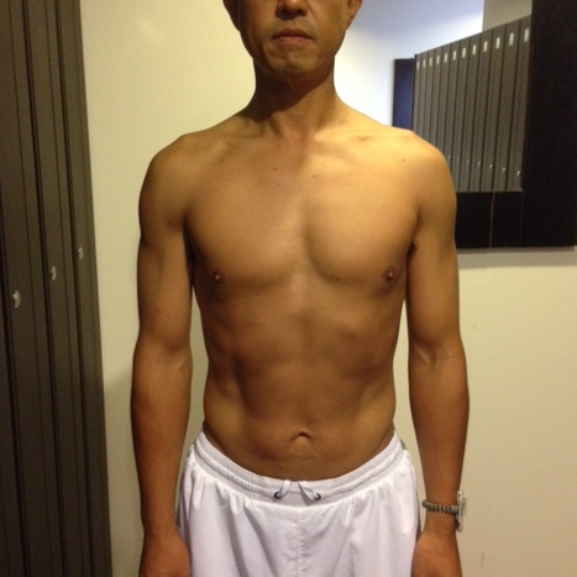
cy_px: 266
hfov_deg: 41.9
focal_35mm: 40
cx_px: 285
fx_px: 754
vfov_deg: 41.8
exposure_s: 1/17
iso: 400
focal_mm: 4.12
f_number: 2.4
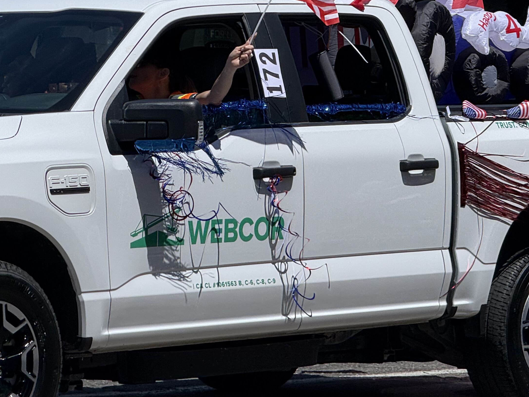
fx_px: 3423
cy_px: 85
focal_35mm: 224
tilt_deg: +0.6
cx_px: 97
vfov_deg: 6.6
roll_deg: -0.8
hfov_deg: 8.8
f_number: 2.8
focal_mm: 15.66
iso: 50
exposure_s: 1/1689
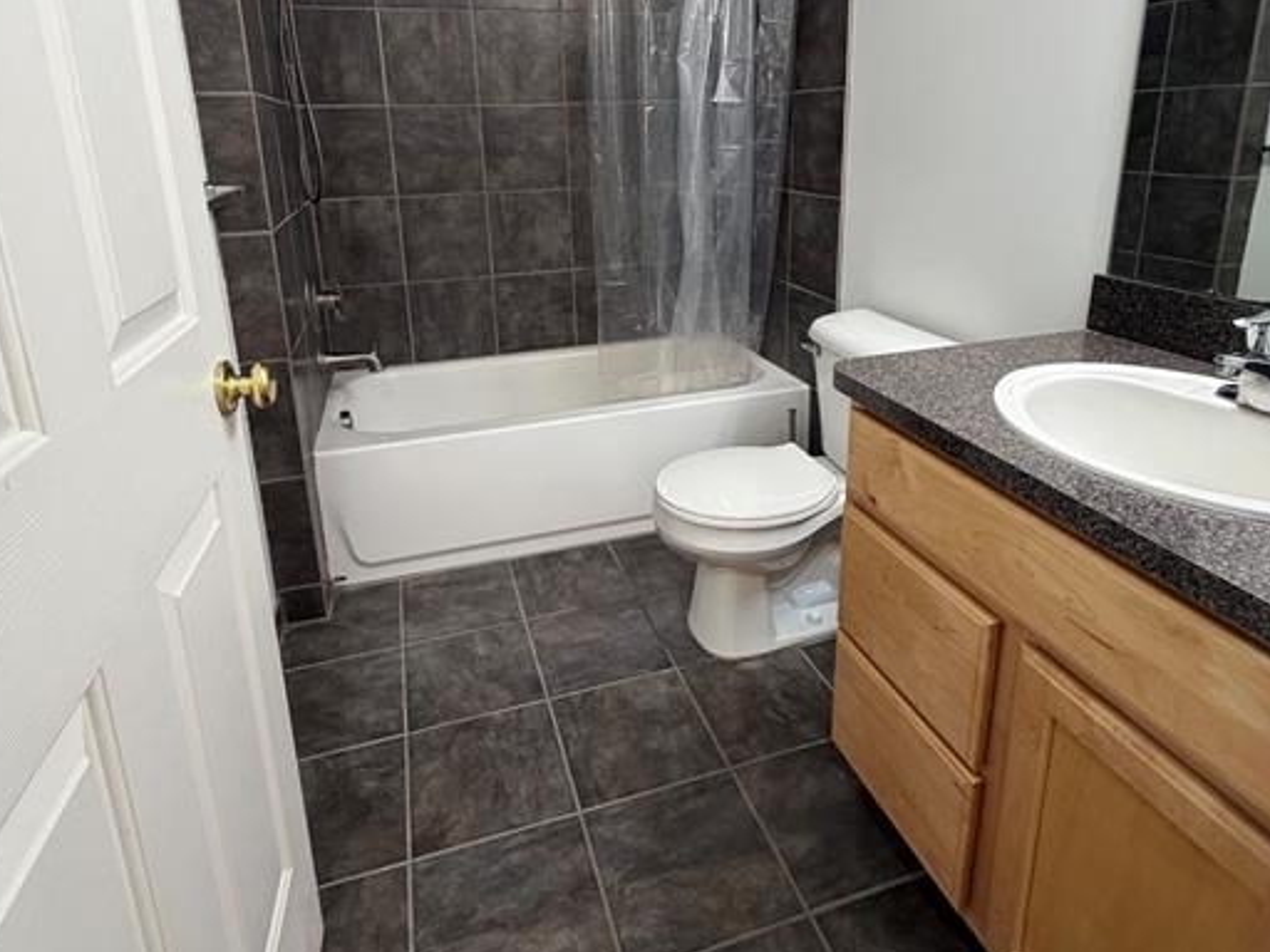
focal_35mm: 21
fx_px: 770
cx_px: 637
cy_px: 332
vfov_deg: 62.2
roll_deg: +0.1
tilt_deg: -14.9
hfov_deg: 79.0
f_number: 2.2
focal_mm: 2.22
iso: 250
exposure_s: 1/60
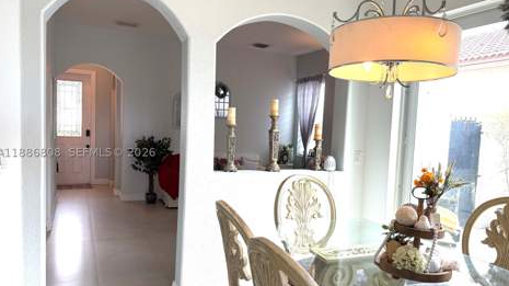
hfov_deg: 69.9
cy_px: 152
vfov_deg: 42.8
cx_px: 256
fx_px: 364
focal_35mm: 27
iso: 125
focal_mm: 6.76
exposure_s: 1/185
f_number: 1.78
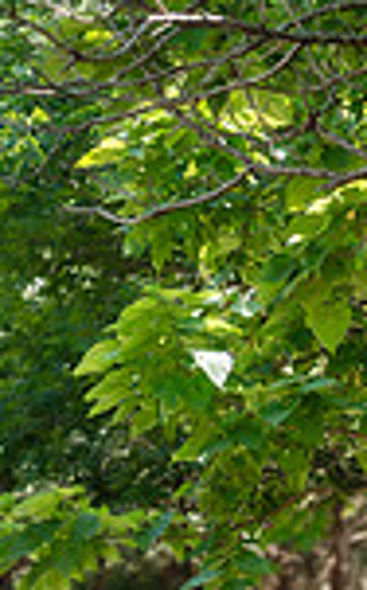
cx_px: 1058
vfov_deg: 10.2
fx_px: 3290
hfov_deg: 6.0
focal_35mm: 205
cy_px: 592
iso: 100
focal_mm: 52
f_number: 2.8
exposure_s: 1/400
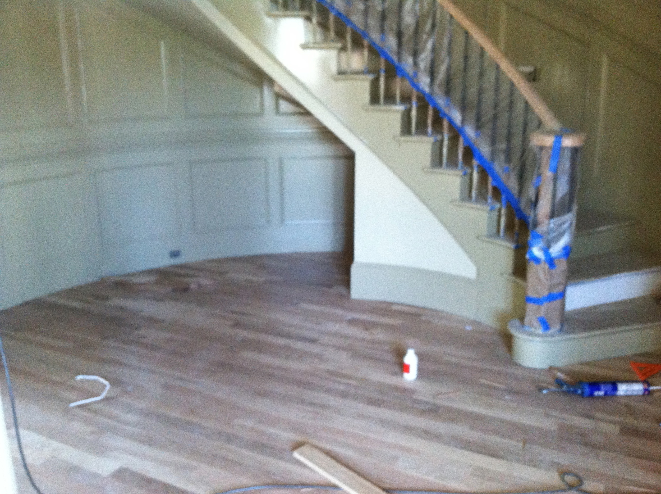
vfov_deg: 40.6
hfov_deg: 52.7
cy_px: 247
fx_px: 667
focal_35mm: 35
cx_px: 330
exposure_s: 1/15
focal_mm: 3.85
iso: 320
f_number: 2.8
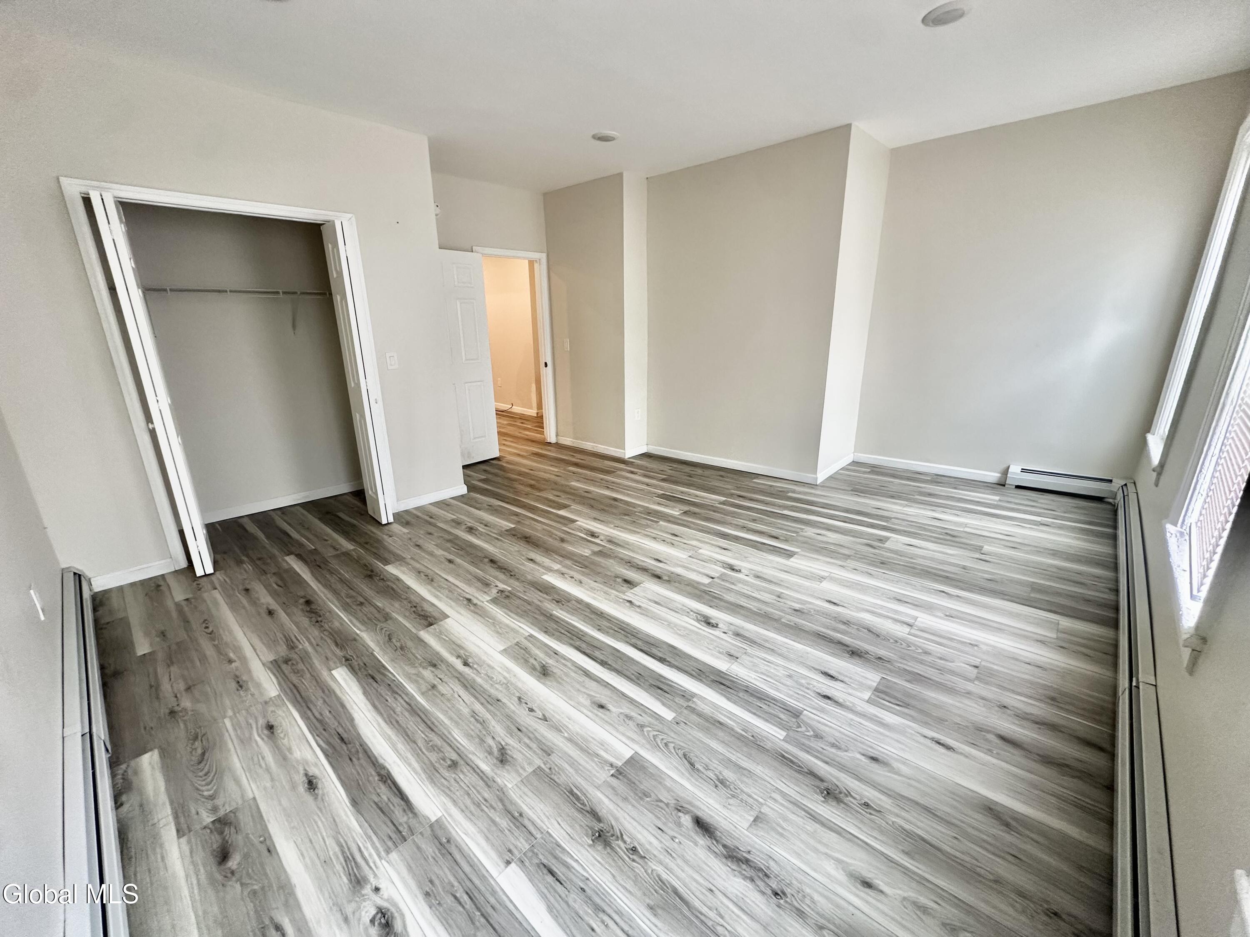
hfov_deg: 102.1
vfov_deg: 85.7
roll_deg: +0.4
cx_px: 625
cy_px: 468
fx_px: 506
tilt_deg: -16.3
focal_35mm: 14
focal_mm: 2.22
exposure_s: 1/60
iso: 160
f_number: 2.2
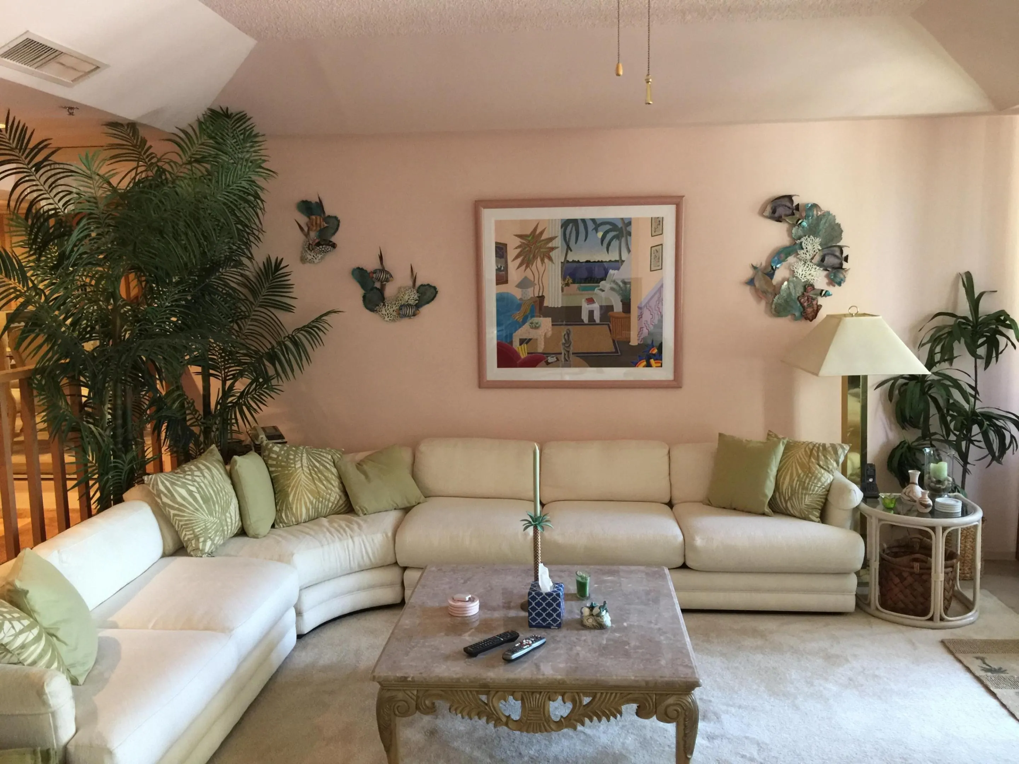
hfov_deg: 61.7
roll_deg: -0.1
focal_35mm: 29
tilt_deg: -5.7
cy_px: 382
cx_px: 510
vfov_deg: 48.2
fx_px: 854
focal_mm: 4.15
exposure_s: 1/15
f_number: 2.2
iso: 100
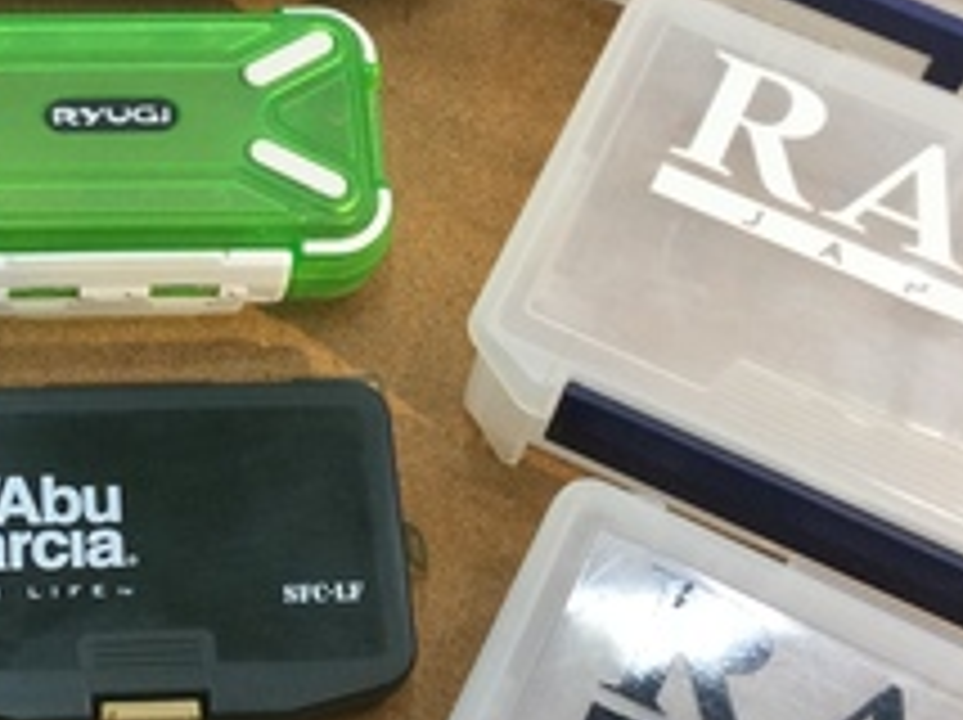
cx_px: 58
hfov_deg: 21.9
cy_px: 392
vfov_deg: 16.9
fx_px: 2418
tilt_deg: -65.2
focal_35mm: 87
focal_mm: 3.3
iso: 25
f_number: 2.4
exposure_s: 1/30
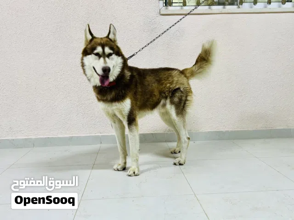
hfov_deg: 67.3
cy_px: 110
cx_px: 147
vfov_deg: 53.1
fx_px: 221
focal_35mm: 26
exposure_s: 1/100
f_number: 1.5
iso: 125
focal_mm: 5.7
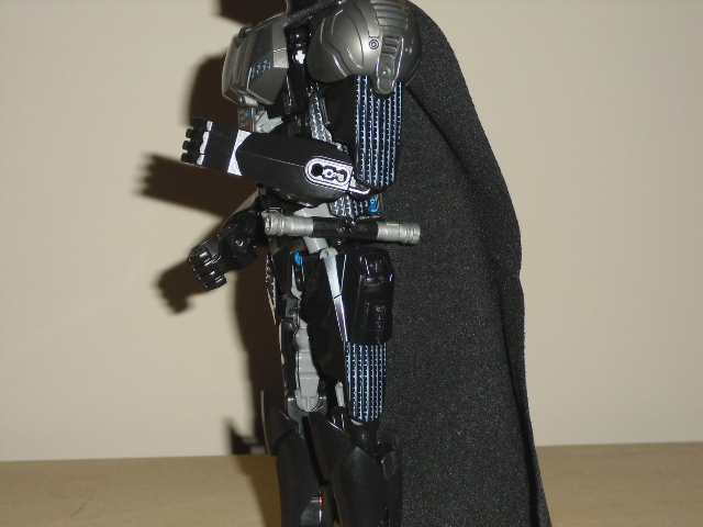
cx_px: 352
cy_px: 264
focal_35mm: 88
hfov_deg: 22.3
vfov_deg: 16.8
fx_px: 1787
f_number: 5.1
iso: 200
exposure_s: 1/60
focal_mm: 15.7
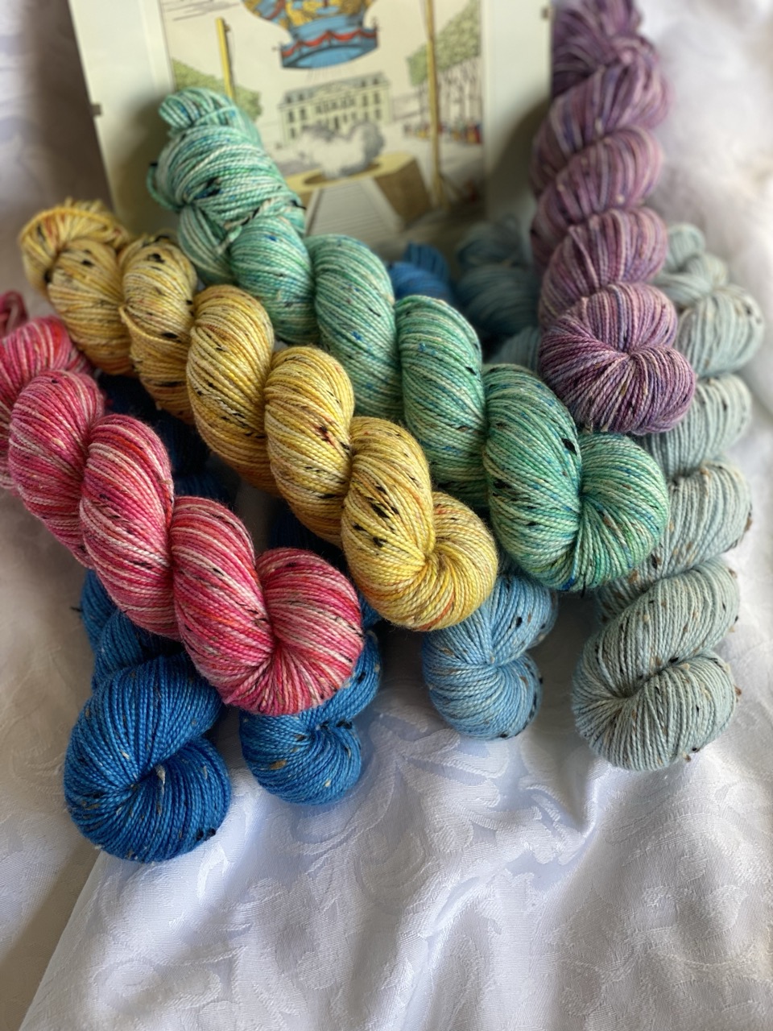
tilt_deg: -61.0
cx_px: 386
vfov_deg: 36.8
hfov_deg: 28.0
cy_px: 516
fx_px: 1548
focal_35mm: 52
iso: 50
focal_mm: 6
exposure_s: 1/122
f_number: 2
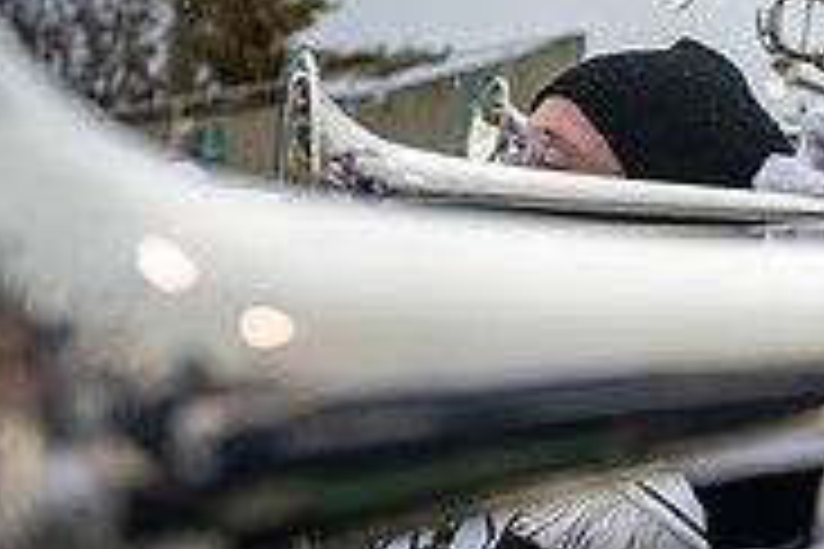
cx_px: 1234
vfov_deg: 17.9
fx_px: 1739
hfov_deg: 22.1
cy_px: 281
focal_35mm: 76
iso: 160
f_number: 2.8
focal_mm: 24
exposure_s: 1/500
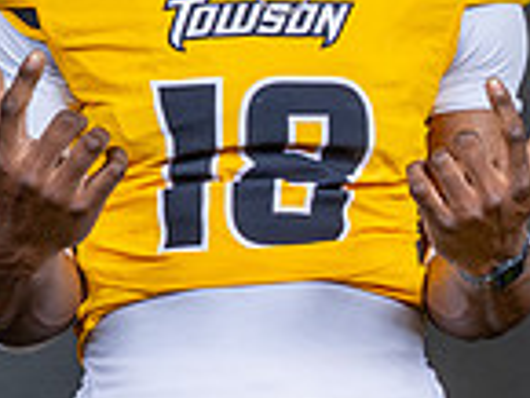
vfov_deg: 7.2
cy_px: 212
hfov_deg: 8.8
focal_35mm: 208
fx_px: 3187
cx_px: 1141
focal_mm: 32.5
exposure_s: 1/200
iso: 100
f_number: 8
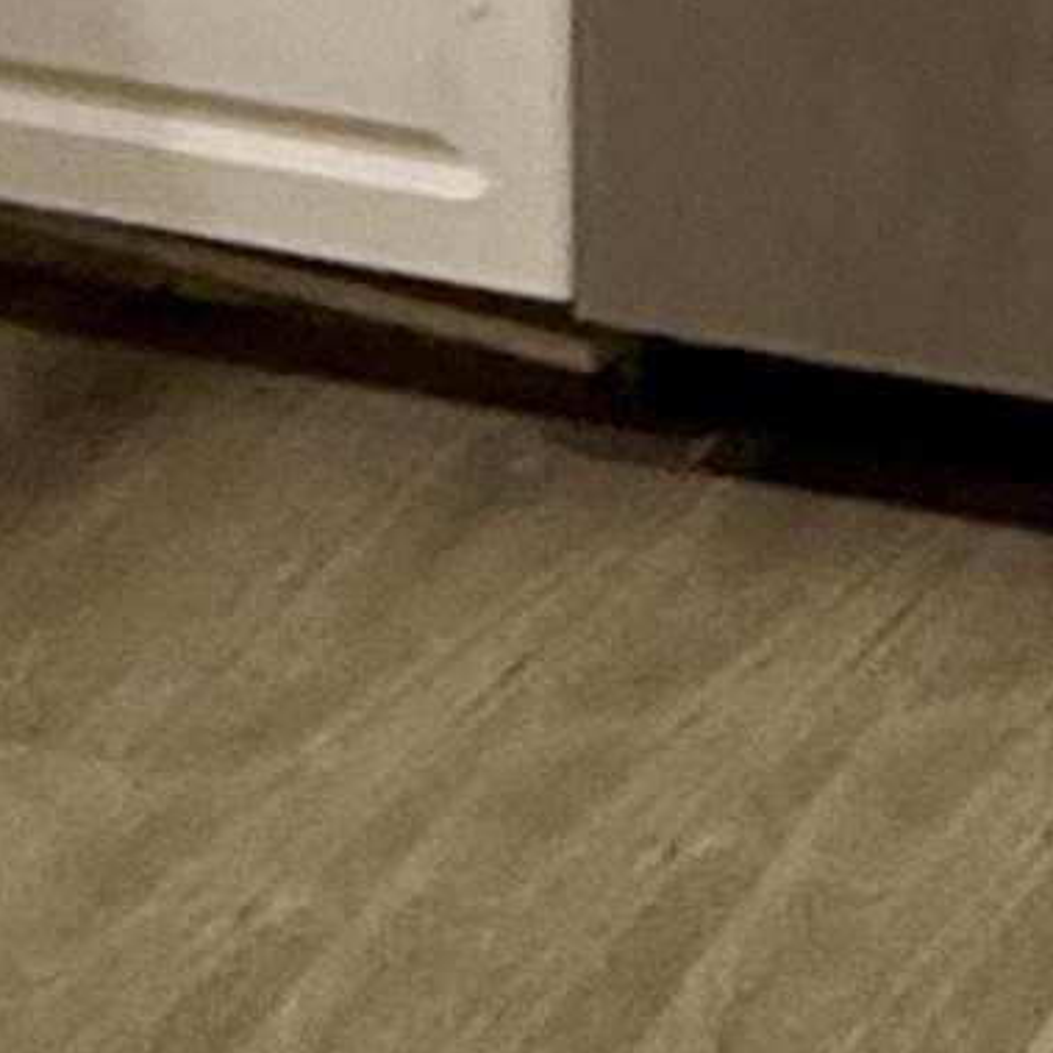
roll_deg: -0.3
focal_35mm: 129
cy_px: -1664
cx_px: 1260
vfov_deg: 10.9
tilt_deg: -0.5
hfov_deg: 13.2
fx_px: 4440
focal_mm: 2.22
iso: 200
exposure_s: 1/60
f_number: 2.2
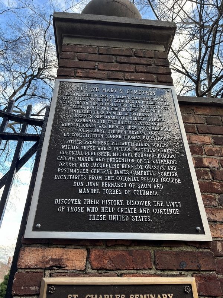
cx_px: 112
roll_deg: -1.8
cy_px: 149
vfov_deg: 67.3
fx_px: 223
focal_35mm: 26
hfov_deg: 53.1
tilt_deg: +36.6
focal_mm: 5.1
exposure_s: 1/162
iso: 50
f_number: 1.6
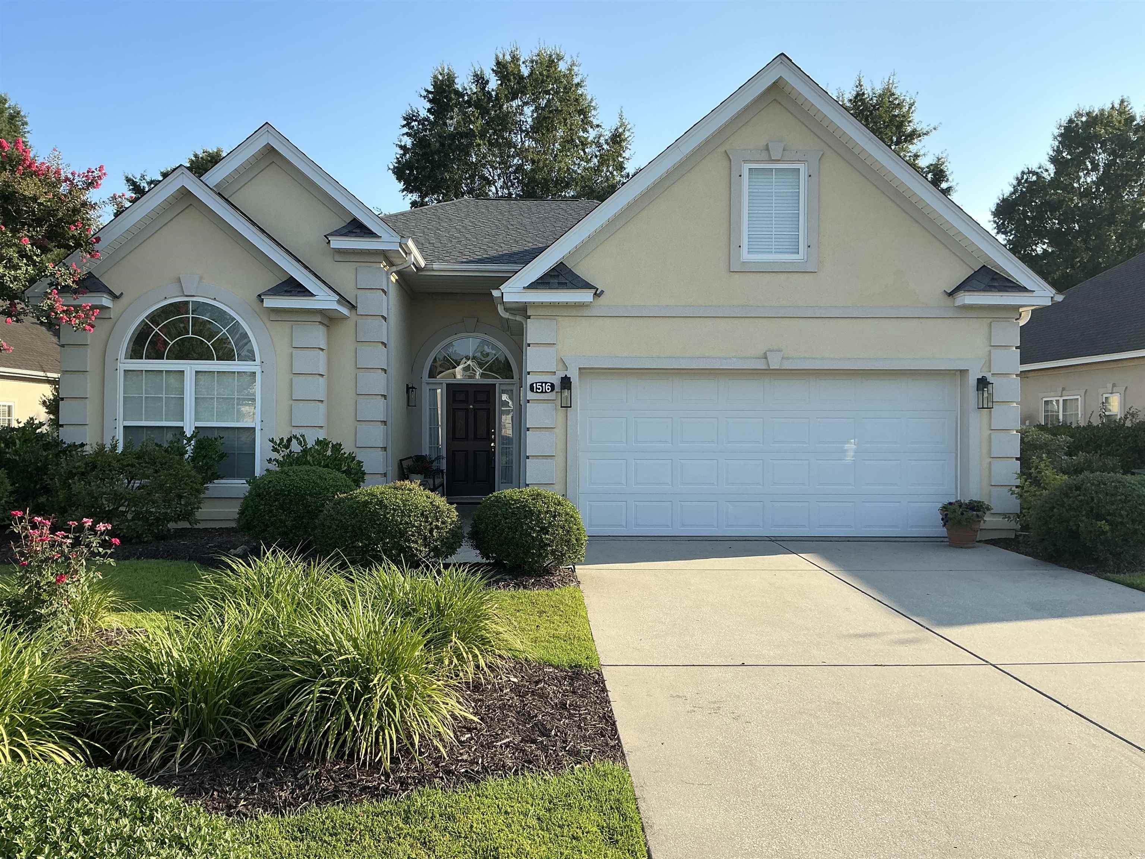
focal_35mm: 28
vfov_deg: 49.7
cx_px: 572
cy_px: 430
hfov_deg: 63.4
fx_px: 926
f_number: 1.8
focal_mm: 3
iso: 25
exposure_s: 1/1098
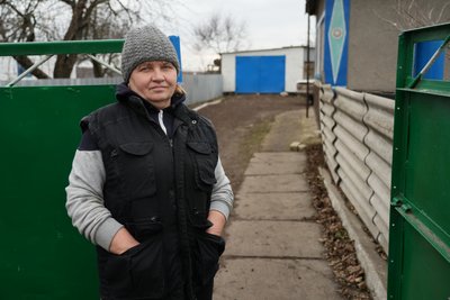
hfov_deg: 54.4
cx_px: 225
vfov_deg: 37.9
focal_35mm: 35
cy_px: 150
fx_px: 438
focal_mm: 35
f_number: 4
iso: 100
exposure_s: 1/50
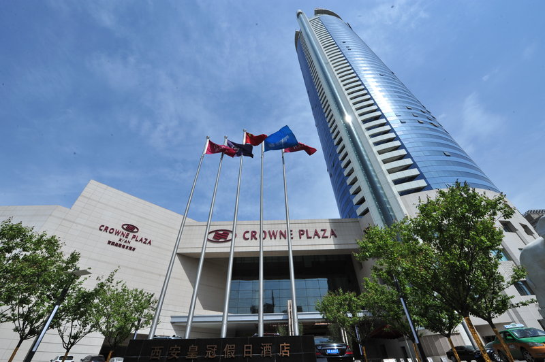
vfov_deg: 81.1
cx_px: 272
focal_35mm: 14
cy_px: 181
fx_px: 212
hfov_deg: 104.3
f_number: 20
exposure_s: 1/160
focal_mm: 14
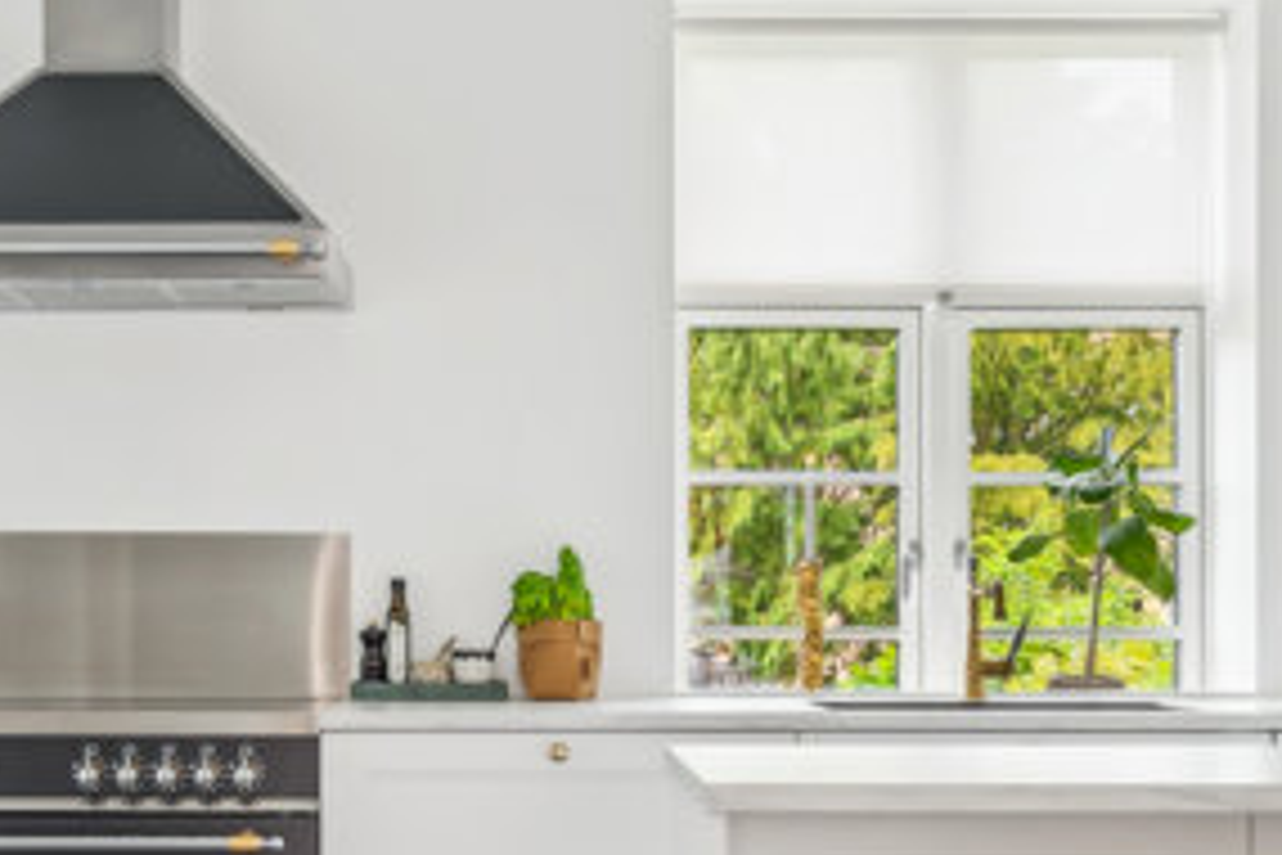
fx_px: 2101
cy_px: 637
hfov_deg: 33.9
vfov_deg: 22.8
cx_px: 571
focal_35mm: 59
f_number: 8
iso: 400
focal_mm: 21
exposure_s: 1/30
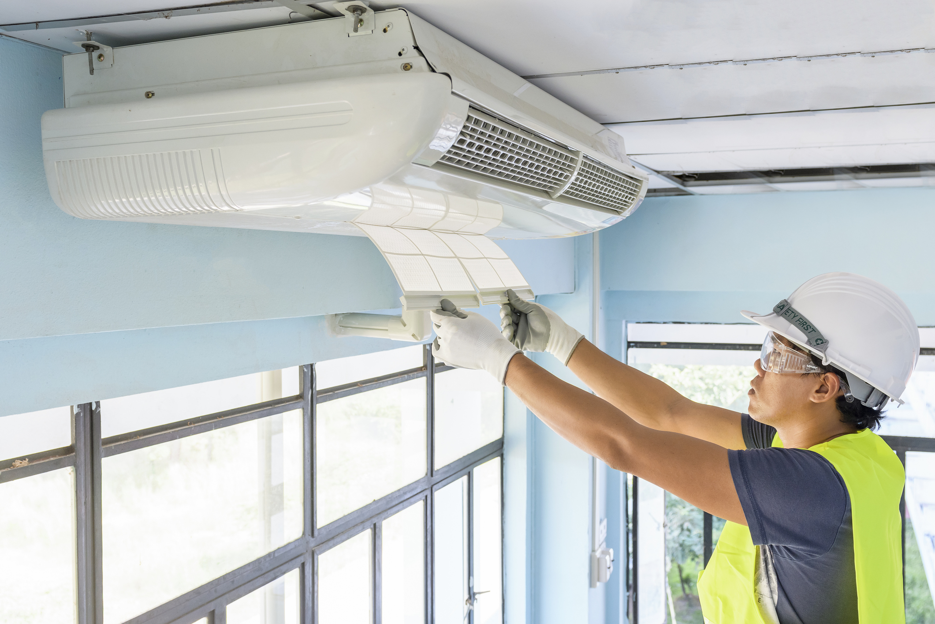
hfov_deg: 53.1
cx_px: 468
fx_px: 935
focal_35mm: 36
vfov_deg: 36.9
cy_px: 312
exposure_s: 1/125
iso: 320
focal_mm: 24
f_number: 4.5
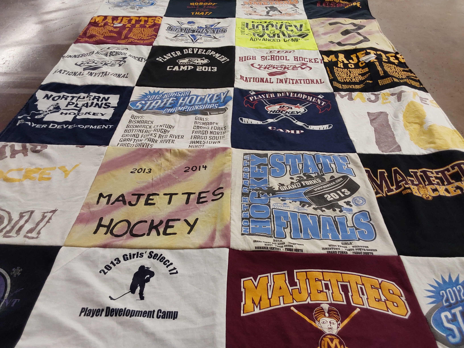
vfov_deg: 49.7
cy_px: 174
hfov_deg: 63.4
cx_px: 232
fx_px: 375
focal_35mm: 28
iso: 80
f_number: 1.9
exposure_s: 1/50
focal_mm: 2.91
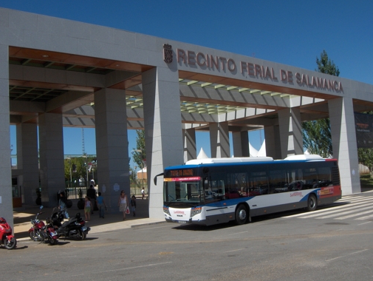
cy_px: 140
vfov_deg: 36.0
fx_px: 432
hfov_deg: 46.7
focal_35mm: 40
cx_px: 187
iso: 100
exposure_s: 1/826
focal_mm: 8
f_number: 4.8
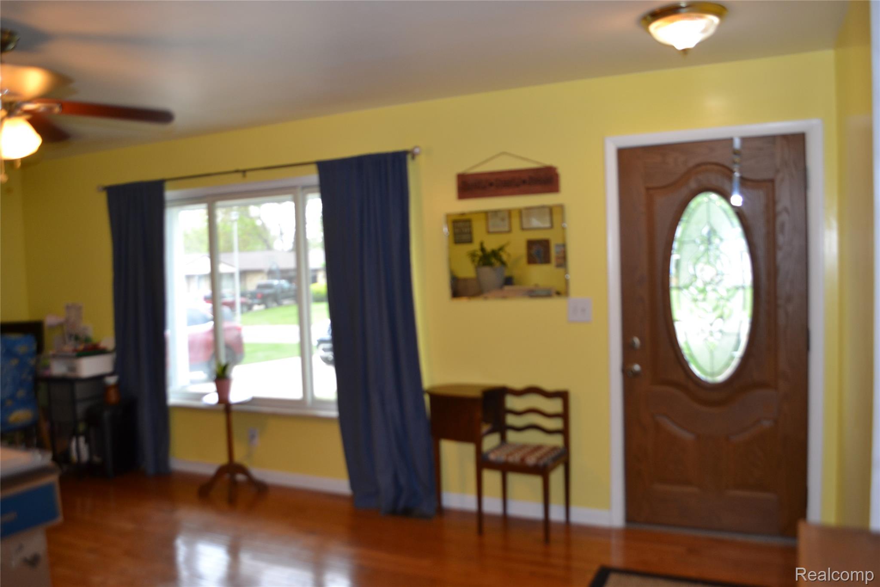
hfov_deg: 67.4
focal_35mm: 27
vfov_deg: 47.9
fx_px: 660
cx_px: 440
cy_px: 294
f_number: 4
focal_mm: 18
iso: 400
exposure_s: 1/100
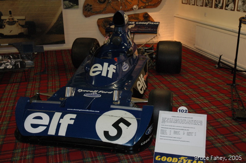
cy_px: 82
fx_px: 276
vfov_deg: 32.9
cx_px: 123
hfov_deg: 48.0
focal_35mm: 40
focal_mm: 27
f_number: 4
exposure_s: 1/60
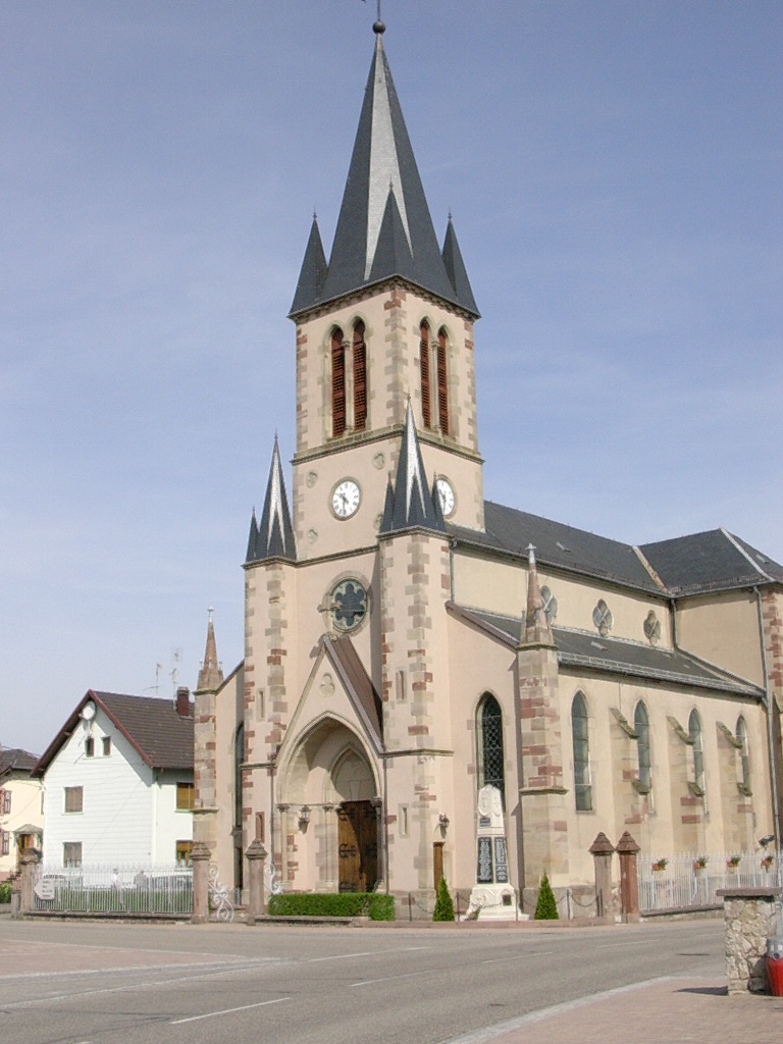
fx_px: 1357
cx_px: 392
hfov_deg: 32.2
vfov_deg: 42.1
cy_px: 522
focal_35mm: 45
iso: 70
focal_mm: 6.7
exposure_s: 1/443
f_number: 5.8
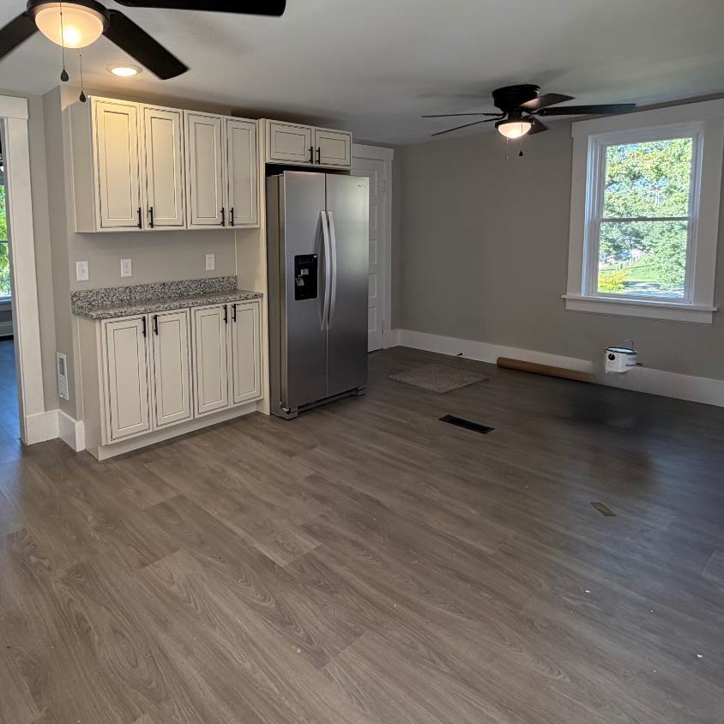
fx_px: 521
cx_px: 259
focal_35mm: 22
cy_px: 275
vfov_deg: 68.6
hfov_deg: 68.2
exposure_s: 1/120
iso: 160
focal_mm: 2.22
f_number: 2.2
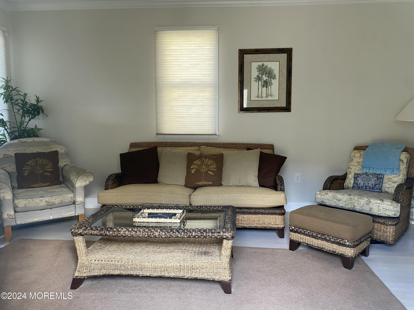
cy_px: 155
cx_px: 207
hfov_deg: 67.3
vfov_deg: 53.1
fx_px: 311
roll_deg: +0.1
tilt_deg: -6.6
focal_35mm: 26
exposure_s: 1/73
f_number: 1.8
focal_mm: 4.25
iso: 125
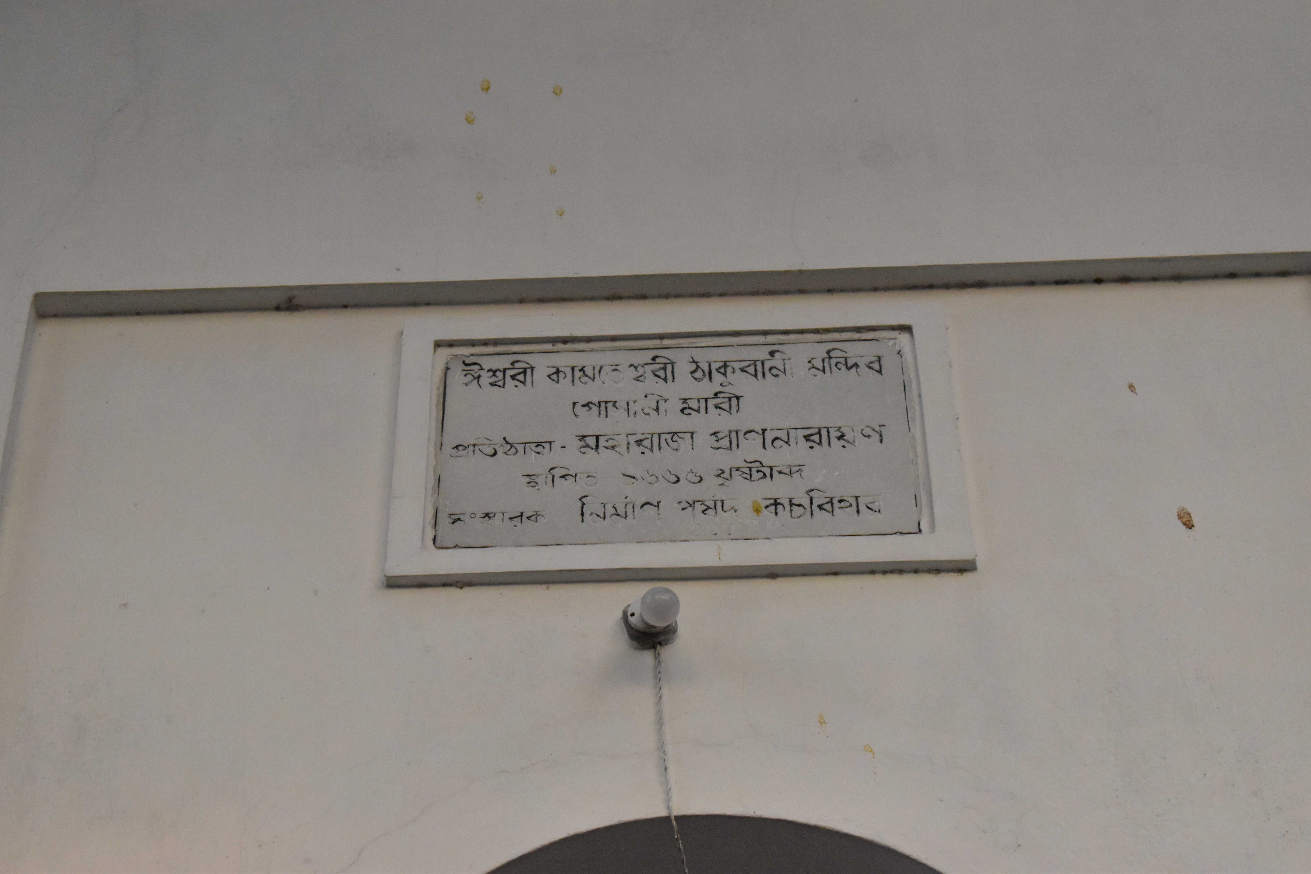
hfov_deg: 24.6
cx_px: 656
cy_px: 437
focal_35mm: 82
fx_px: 3004
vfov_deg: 16.6
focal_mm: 55
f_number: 6.3
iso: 5600
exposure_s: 1/4000
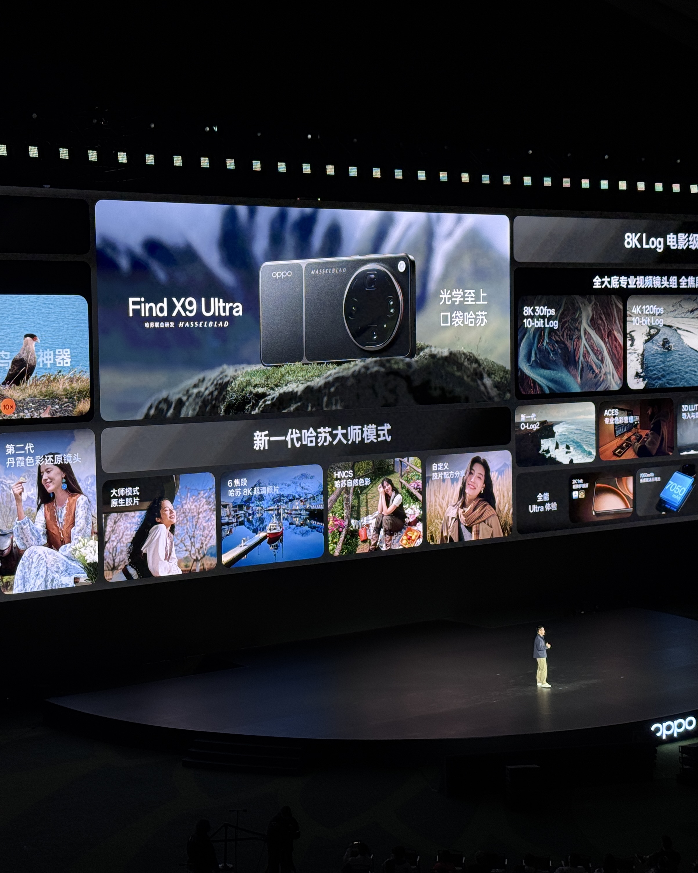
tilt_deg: -3.2
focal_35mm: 63
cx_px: 255
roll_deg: +1.2
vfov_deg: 30.0
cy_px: 434
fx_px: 1627
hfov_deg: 24.1
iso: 50
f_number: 1.78
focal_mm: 6.76
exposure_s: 1/81
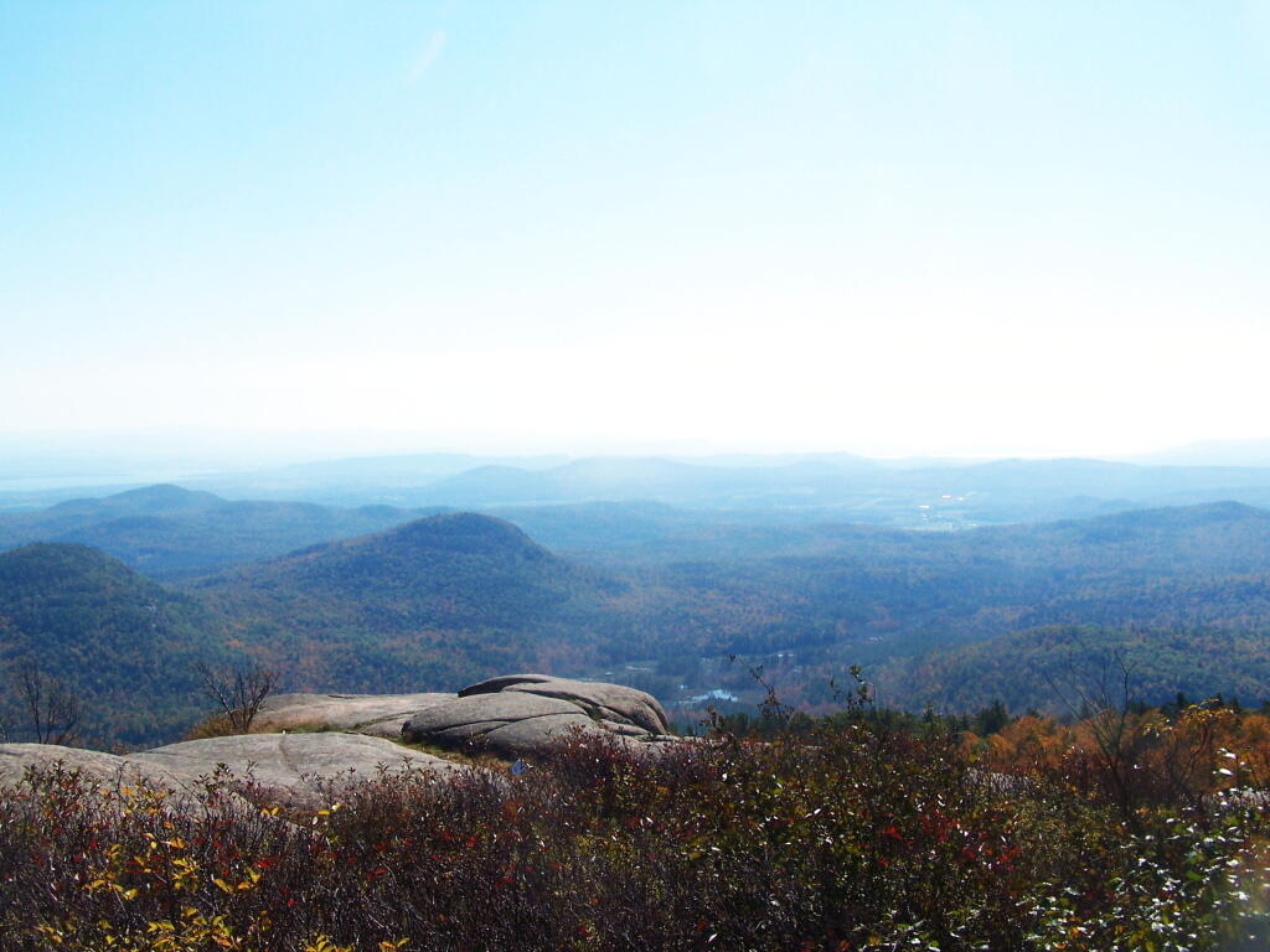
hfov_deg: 49.0
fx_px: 1394
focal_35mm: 38
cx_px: 635
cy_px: 476
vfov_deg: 37.7
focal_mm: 6.3
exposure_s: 1/640
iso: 80
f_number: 5.6
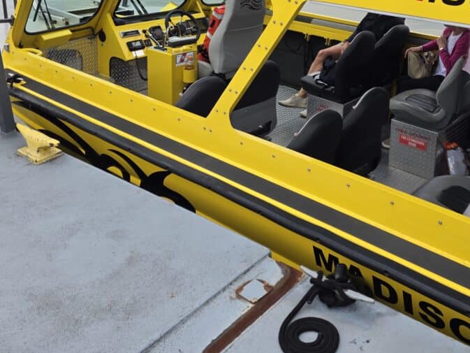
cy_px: 46
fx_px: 557
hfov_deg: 45.2
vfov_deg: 33.6
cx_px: 307
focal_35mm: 41
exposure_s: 1/1930
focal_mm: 6.3
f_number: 1.7
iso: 80
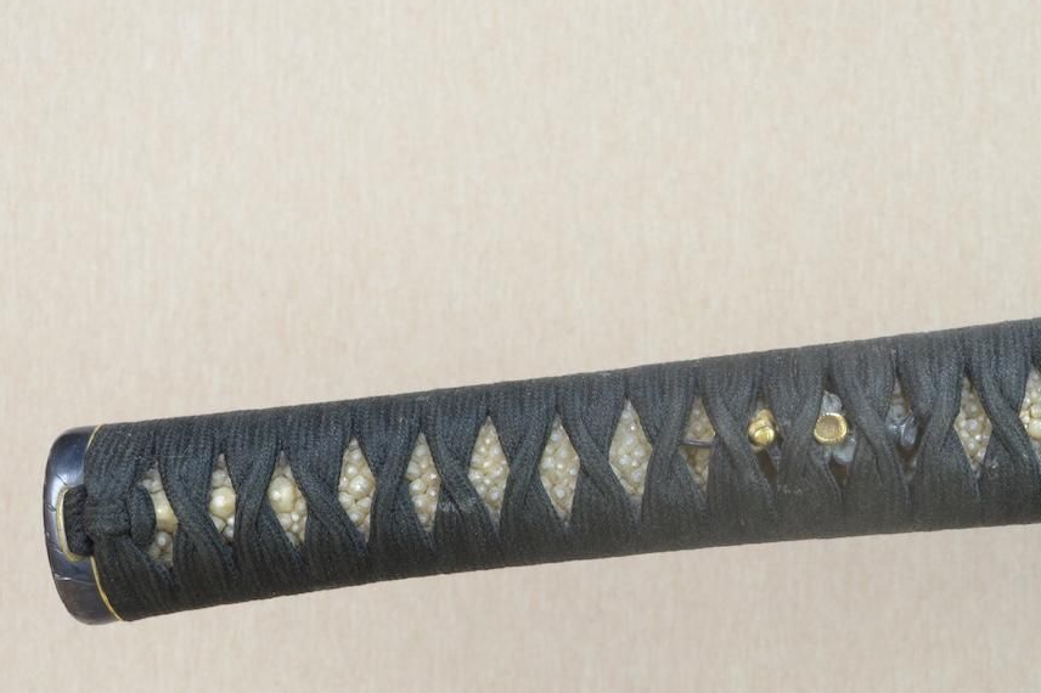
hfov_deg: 23.5
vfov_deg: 15.9
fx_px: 2480
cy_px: 437
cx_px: 772
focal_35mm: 86
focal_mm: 35
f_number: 11
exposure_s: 1/1.6
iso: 400
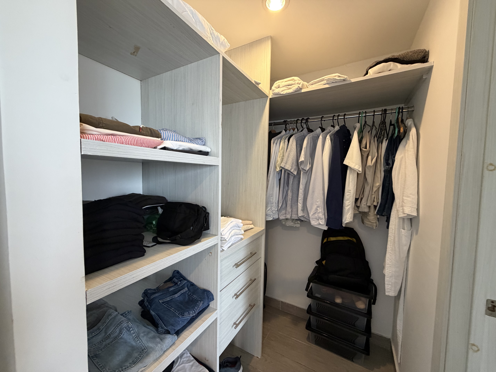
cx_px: 248
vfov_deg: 85.7
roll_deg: -0.5
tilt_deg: -3.1
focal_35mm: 14
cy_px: 186
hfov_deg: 102.1
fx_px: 201
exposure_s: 1/60
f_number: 2.2
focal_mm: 2.22
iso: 400
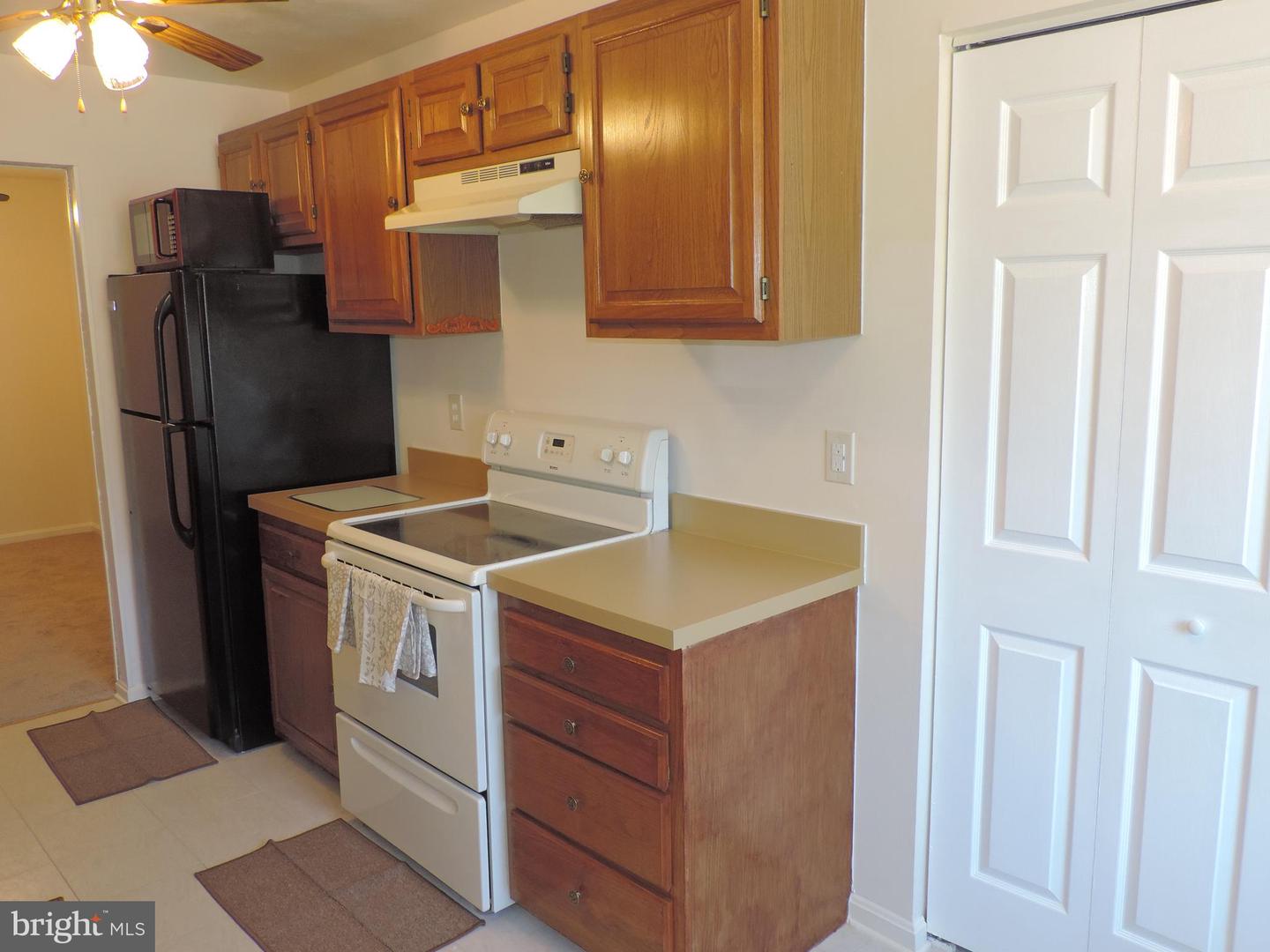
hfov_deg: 63.4
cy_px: 476
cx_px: 635
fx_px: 1027
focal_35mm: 28
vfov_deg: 49.7
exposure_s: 1/40
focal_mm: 4.9
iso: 180
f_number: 3.1
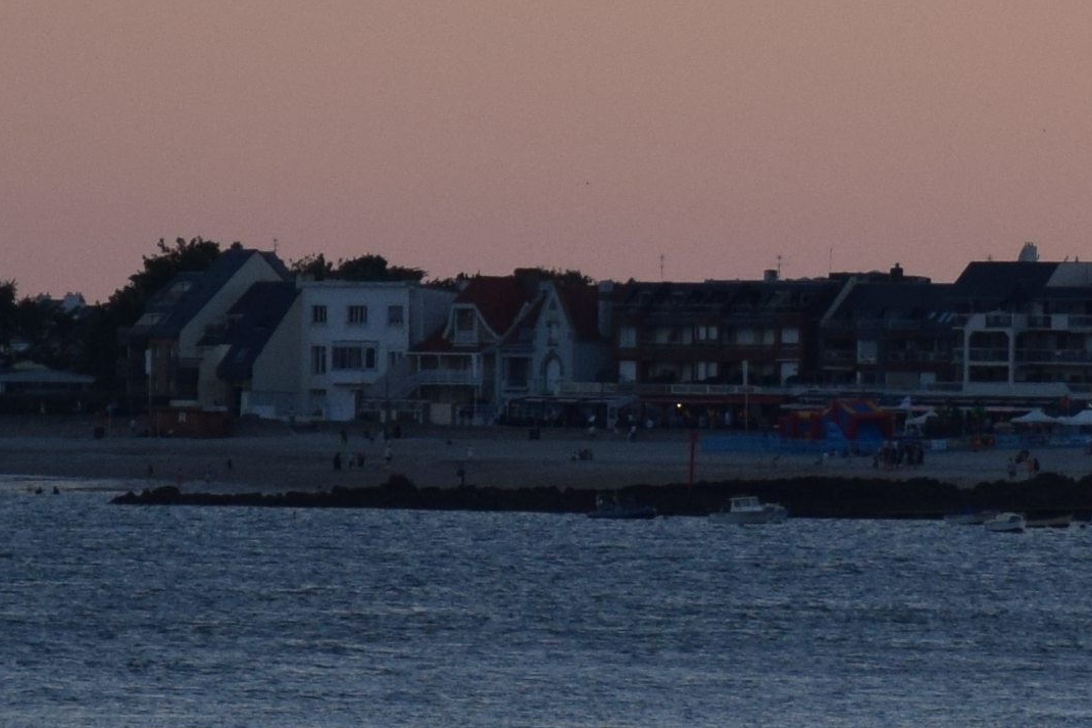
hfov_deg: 2.9
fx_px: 21678
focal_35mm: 715
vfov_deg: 1.9
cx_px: 795
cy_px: 277
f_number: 5.6
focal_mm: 85
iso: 400
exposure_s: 1/500
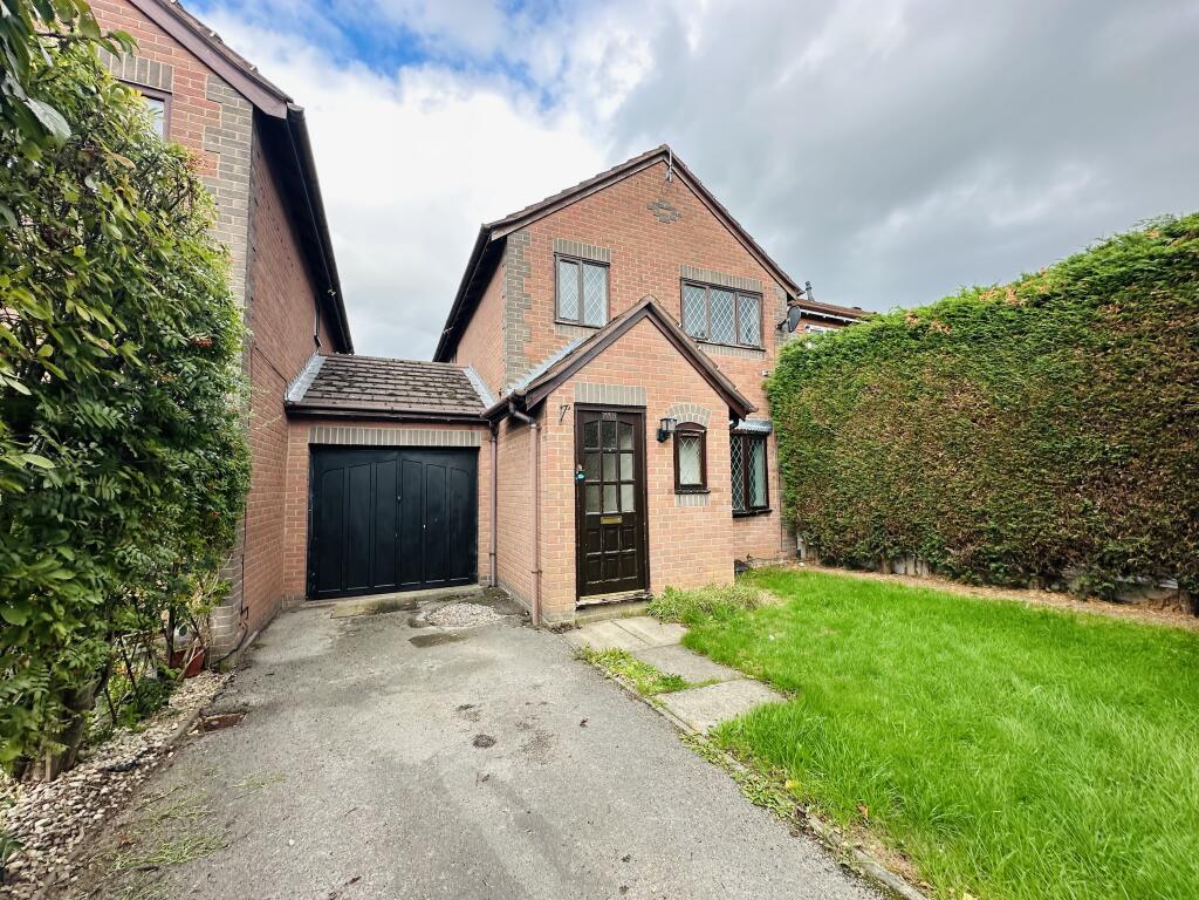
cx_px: 600
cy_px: 450
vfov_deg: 85.7
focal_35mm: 14
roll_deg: +1.8
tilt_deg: -1.2
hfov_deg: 102.1
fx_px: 485
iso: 40
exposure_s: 1/181
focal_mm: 2.22
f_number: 2.2
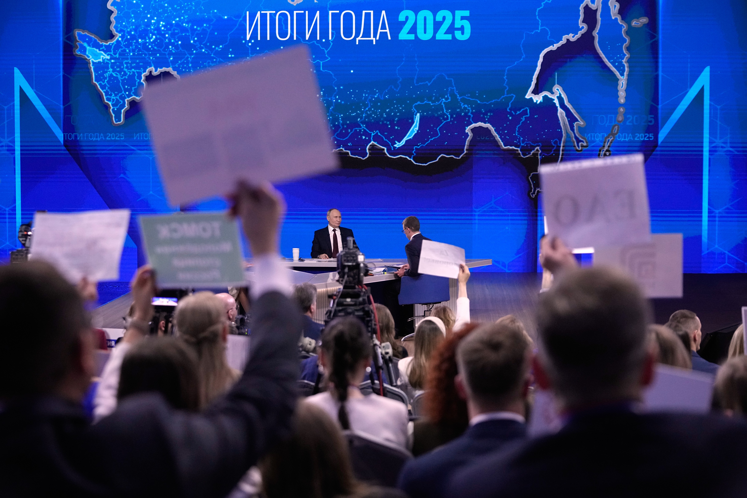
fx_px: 1494
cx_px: 374
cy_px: 249
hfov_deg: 28.1
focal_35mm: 72
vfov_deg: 18.9
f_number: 3.5
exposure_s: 1/500
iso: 5000
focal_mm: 72
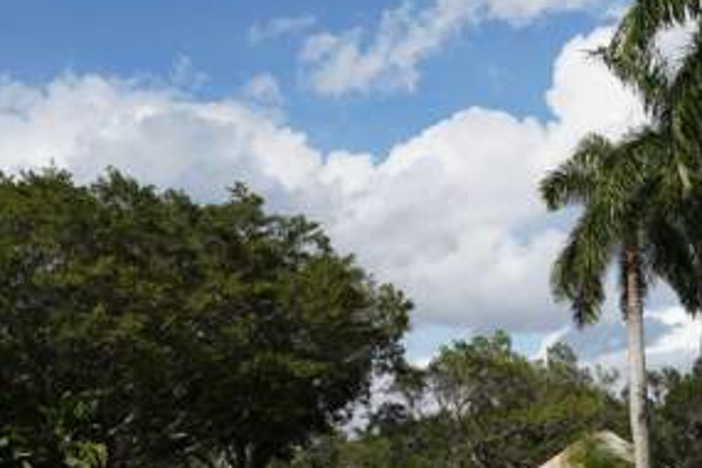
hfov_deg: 33.5
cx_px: 488
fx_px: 1150
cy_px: 323
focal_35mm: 59
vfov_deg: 22.9
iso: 100
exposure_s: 1/60
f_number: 20
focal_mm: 35
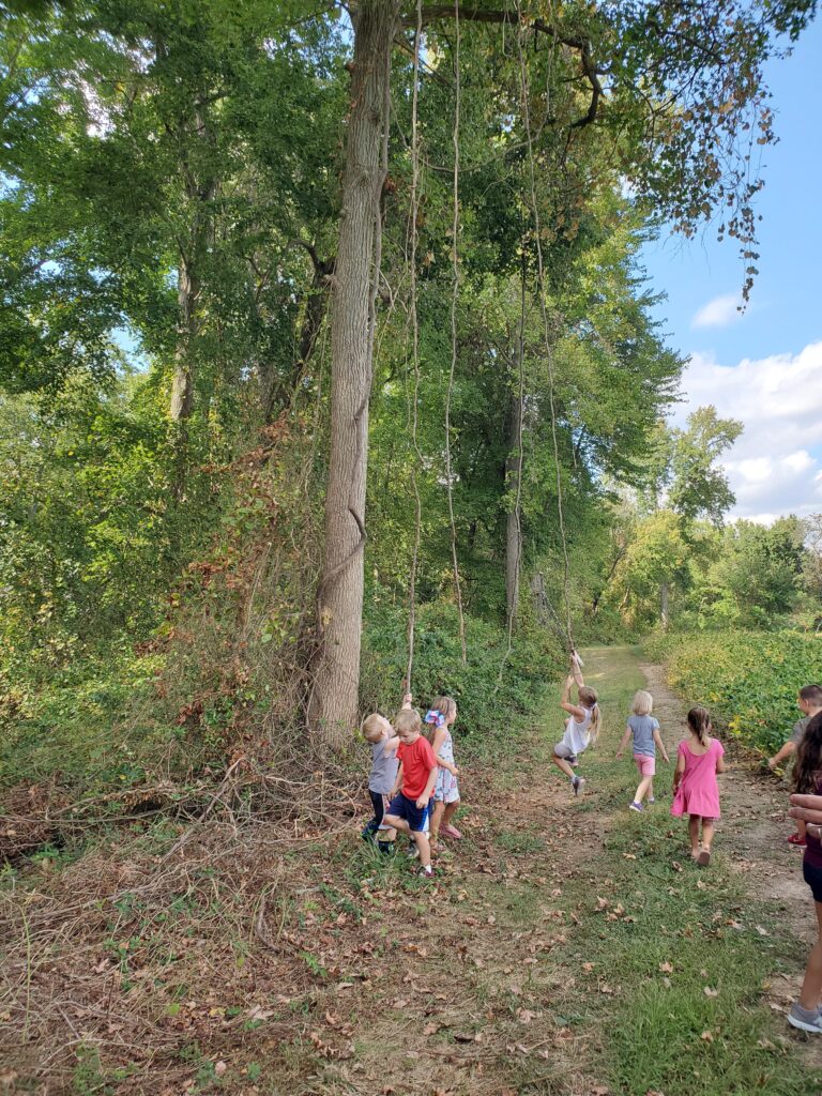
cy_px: 548
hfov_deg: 53.1
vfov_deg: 67.3
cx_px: 411
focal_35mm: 26
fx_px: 823
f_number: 2.4
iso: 50
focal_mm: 4.3
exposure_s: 1/311
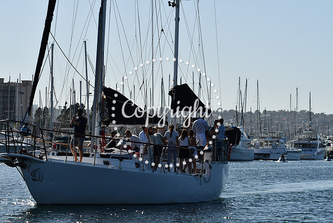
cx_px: 166
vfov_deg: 9.2
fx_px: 1388
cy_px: 112
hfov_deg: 13.7
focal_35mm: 150
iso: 100
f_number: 8
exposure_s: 1/640
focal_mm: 100
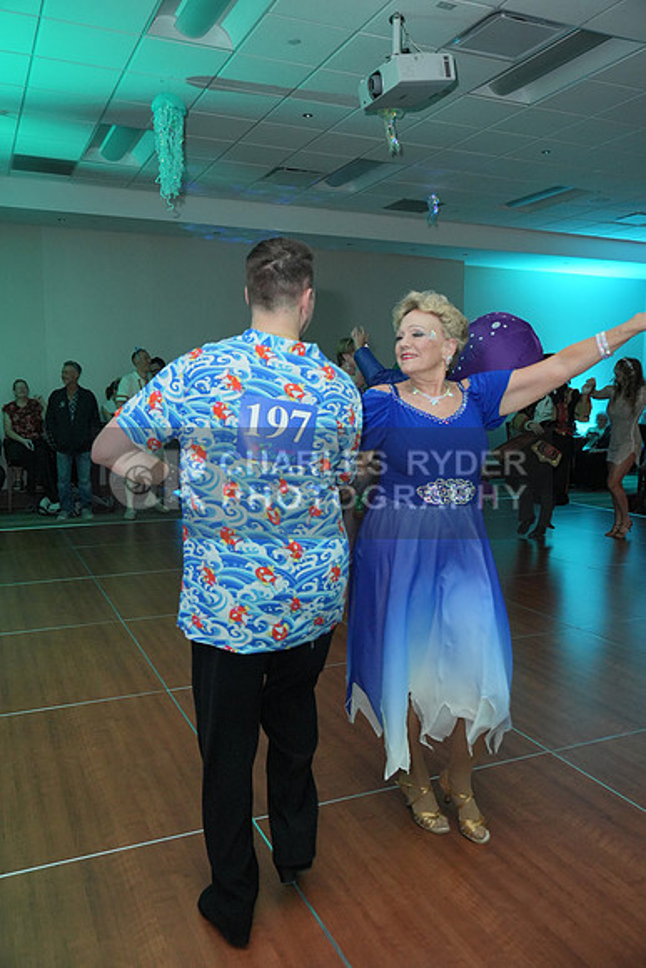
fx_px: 807
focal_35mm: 30
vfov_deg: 61.9
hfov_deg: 43.6
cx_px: 323
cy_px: 484
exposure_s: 1/200
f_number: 4
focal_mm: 30
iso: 3200
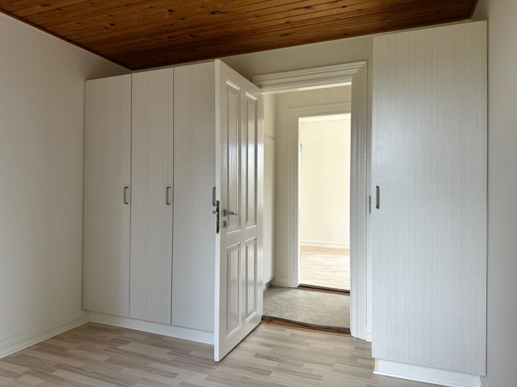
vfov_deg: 56.8
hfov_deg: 71.6
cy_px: 194
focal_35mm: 24
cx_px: 258
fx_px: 358
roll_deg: -0.6
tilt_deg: -1.0
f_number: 1.78
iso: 64
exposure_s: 1/121
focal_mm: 6.86
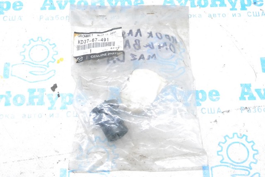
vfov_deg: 23.8
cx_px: 132
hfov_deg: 35.1
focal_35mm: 57
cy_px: 88
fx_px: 419
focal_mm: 38
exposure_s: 1/125
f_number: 10
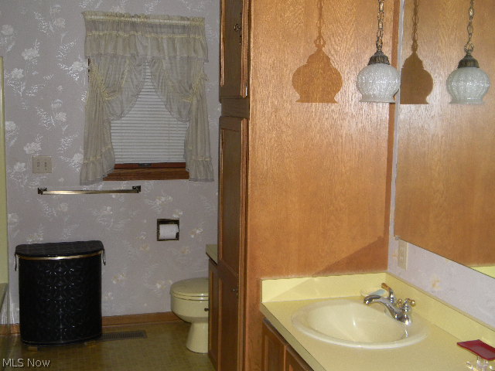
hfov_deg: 45.8
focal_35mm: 41
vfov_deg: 35.1
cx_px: 248
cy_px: 186
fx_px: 586
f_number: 3.8
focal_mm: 7.3
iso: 200
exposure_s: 1/30
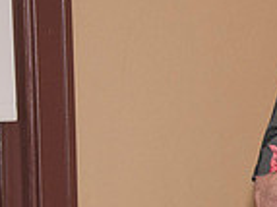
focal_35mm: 245
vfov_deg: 6.1
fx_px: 1959
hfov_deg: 7.9
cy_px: 150
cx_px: 432
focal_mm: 42
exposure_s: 1/80
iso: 800
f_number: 5.6
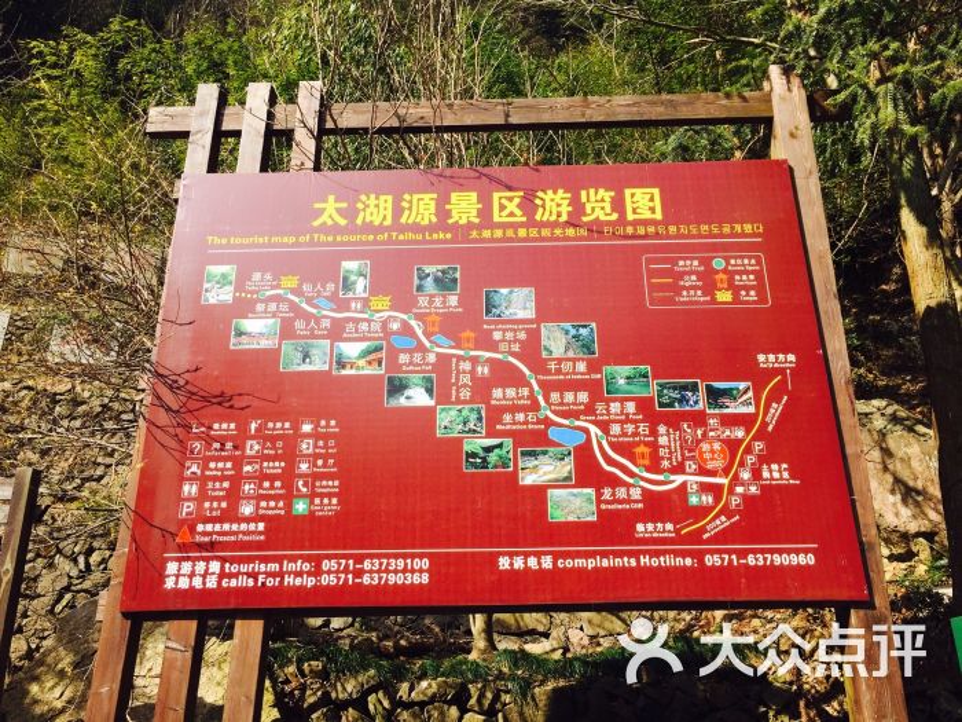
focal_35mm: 29
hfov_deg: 61.7
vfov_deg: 48.2
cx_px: 481
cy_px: 361
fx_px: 806
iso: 32
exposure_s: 1/1464
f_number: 2.2
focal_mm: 4.15
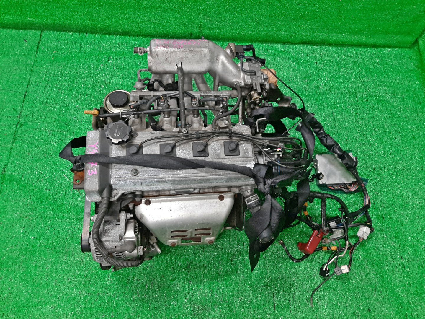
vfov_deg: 53.1
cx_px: 212
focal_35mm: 26
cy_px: 160
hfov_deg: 67.3
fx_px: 319
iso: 116
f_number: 1.7
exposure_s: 1/50
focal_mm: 3.93
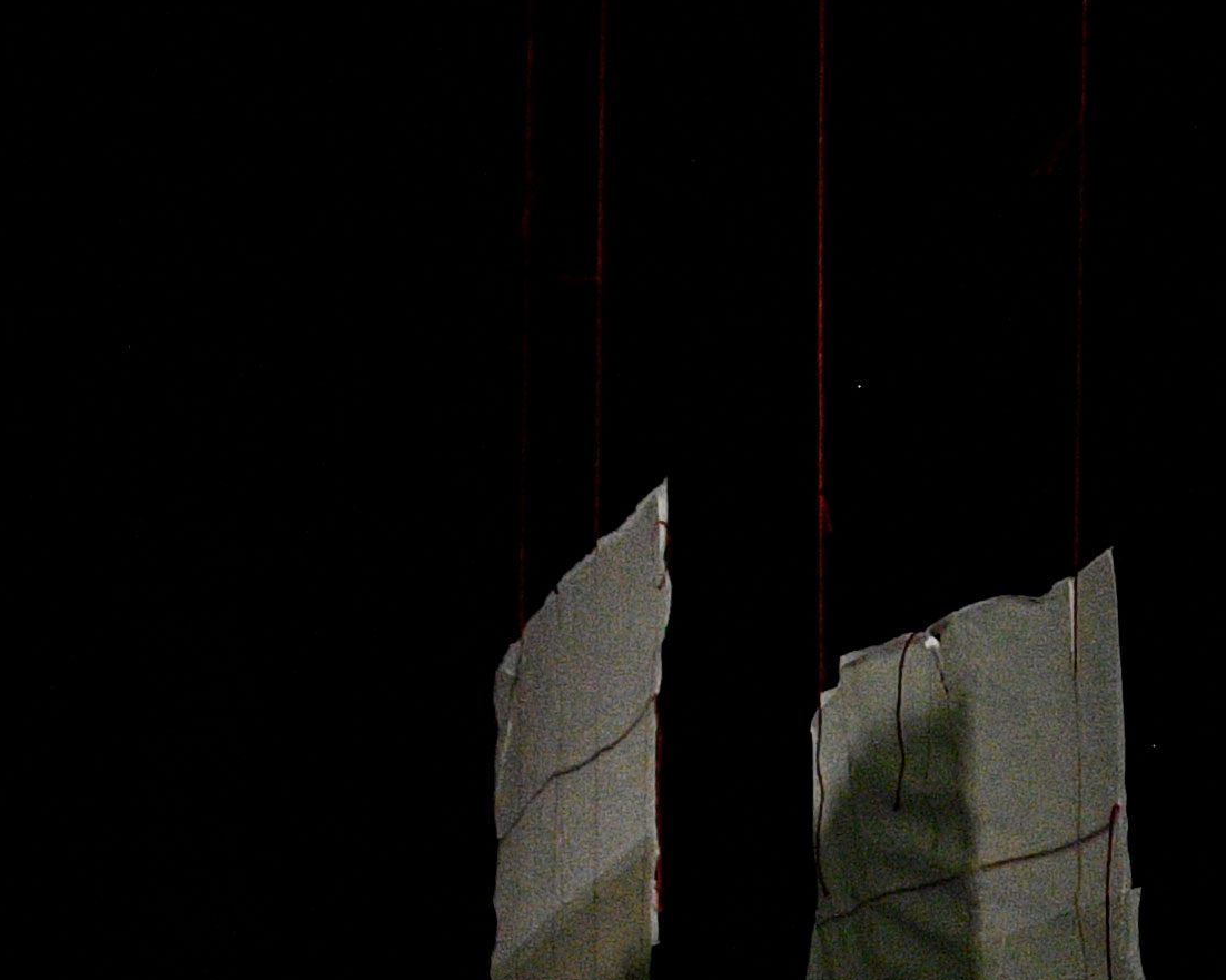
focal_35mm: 131
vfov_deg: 11.4
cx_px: 2266
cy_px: 1314
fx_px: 4752
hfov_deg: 13.1
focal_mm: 18
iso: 4500
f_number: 3.5
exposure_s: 1/60
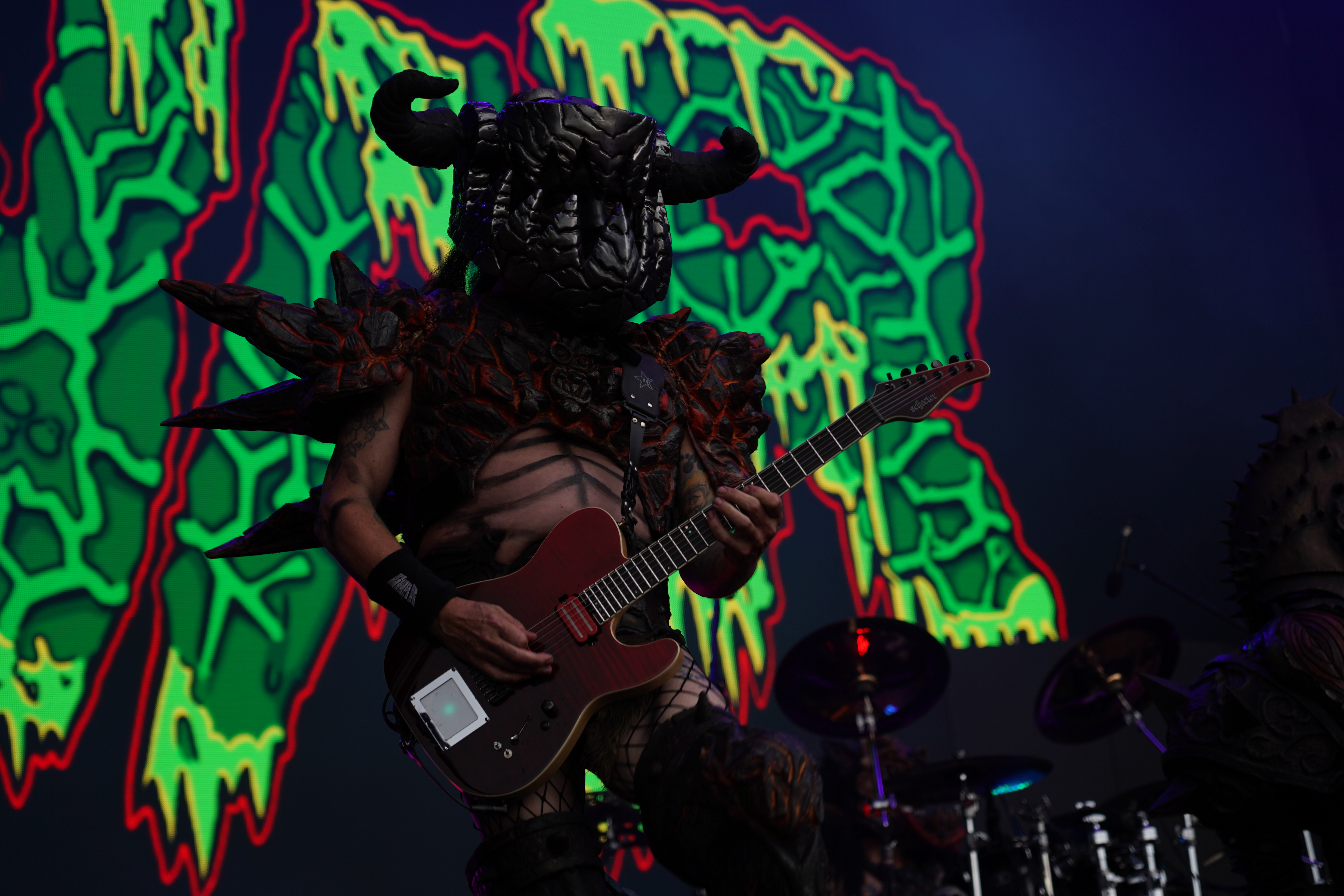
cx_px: 672
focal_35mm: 105
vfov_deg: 13.0
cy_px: 448
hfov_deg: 19.5
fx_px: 3920
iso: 100
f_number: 4.5
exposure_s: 1/160
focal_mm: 105
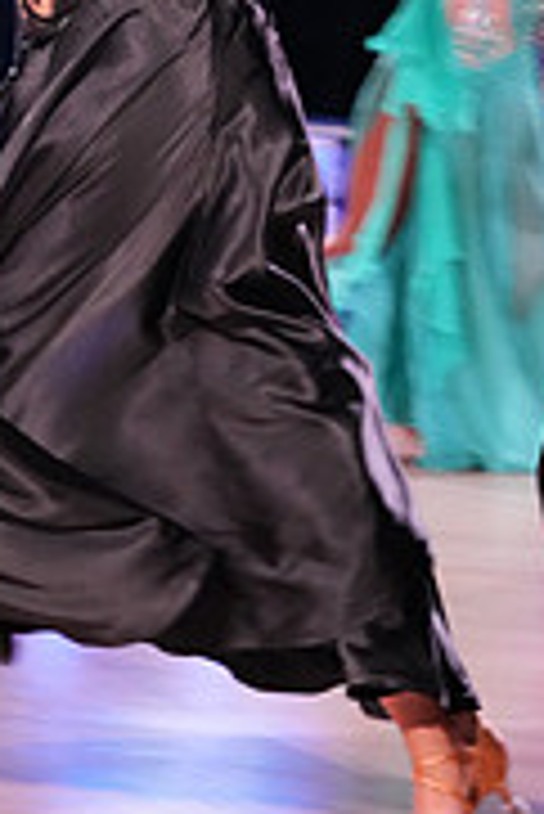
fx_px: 4411
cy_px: -297
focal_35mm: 195
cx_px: 272
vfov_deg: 10.3
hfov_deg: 7.1
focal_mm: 61
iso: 6400
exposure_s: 1/160
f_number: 8
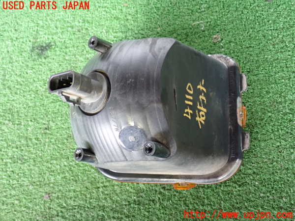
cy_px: 110
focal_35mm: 41
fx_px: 349
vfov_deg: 35.1
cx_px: 148
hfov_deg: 45.8
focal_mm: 7.31
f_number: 2.8
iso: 800
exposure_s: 1/30
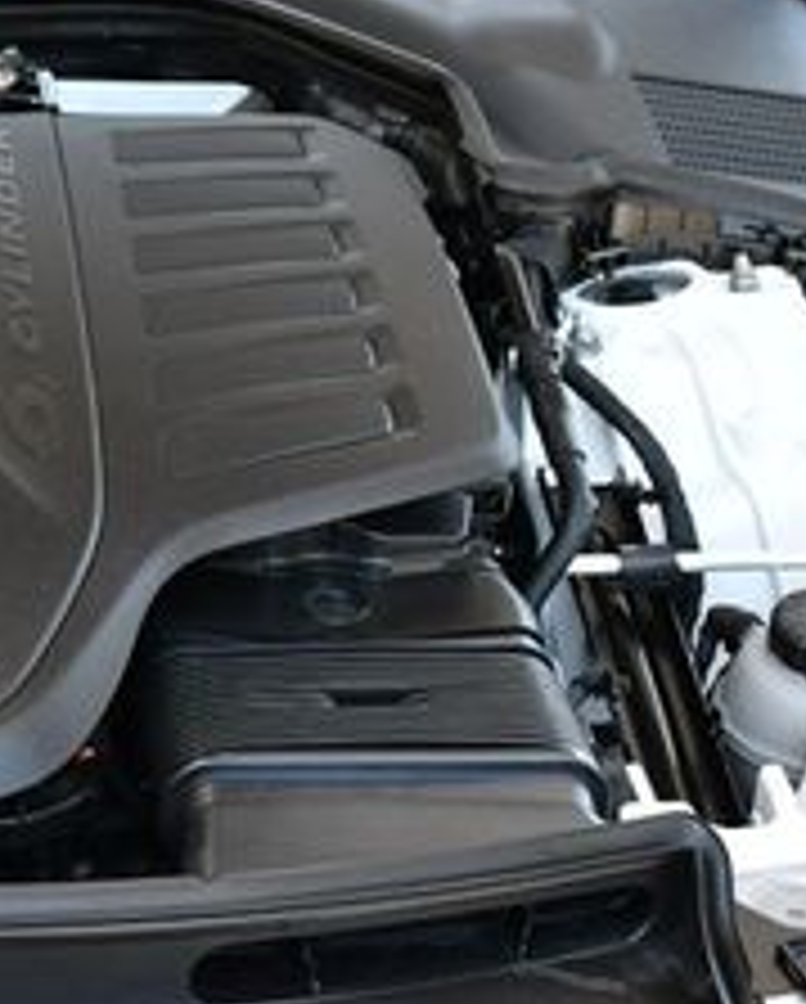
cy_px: 468
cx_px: -221
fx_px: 2886
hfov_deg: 15.2
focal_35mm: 97
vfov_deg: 19.7
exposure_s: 1/250
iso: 400
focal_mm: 18
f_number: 4
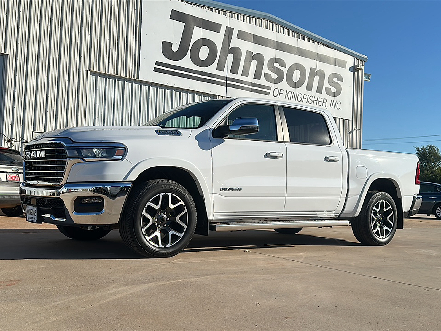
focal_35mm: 32
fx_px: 408
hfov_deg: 56.8
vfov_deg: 44.2
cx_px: 220
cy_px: 166
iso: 80
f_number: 1.78
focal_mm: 6.86
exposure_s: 1/9091
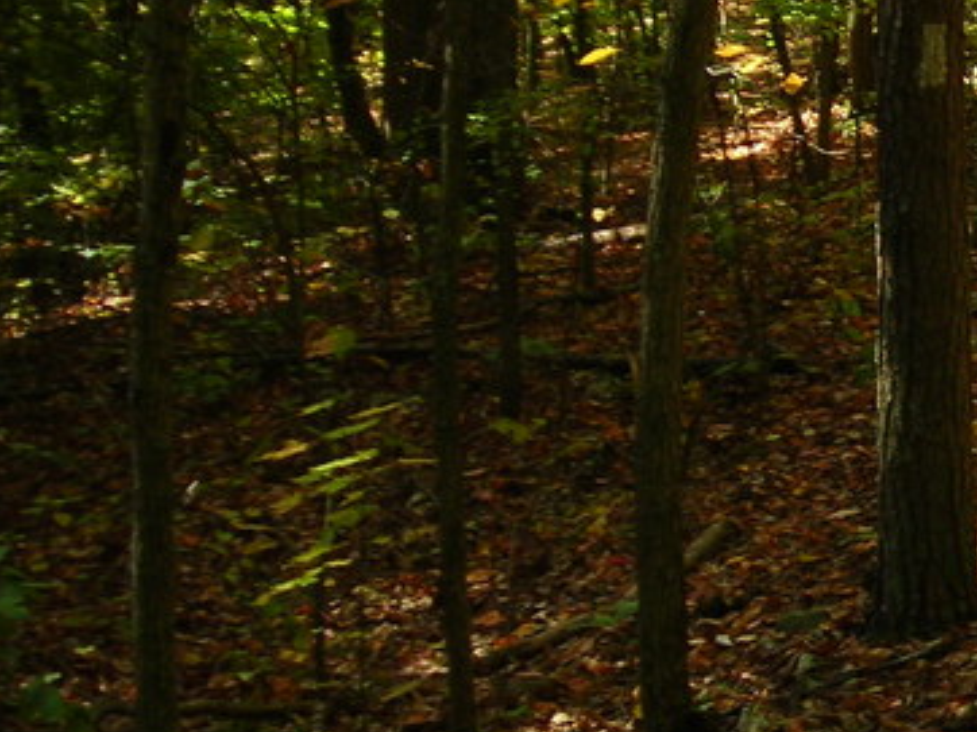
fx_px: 3074
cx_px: 1262
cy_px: 308
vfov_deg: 13.6
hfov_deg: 17.0
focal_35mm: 109
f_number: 3.2
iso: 50
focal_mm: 6.3
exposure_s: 1/66.8
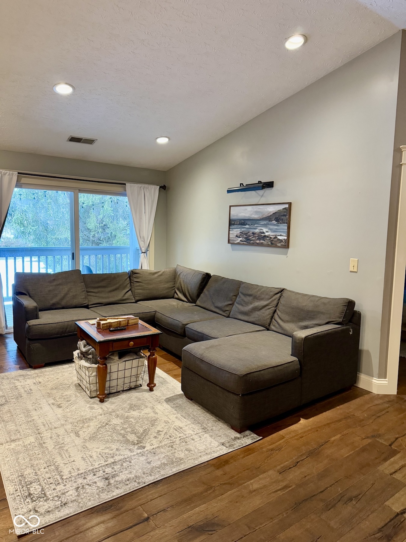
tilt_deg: -5.5
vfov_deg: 71.6
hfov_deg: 56.8
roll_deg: -1.6
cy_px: 271
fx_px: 375
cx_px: 203
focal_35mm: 24
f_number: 1.78
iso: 500
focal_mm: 6.76
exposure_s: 1/59
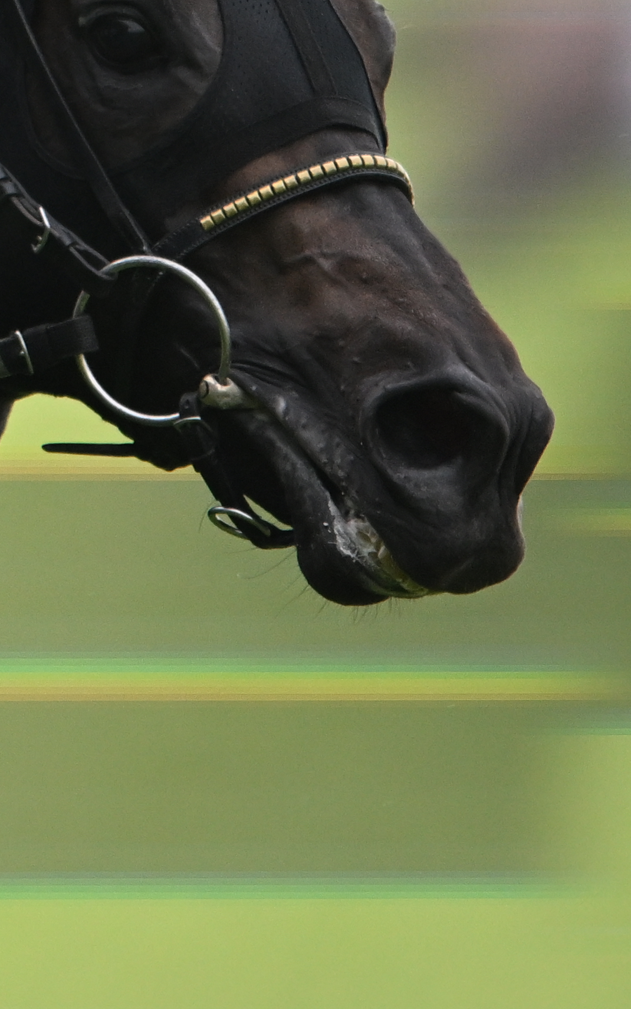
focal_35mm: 1966
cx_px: -912
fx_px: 54094
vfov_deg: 1.1
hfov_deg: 0.7
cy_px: -315
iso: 1000
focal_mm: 400
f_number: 3.5
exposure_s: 1/1933
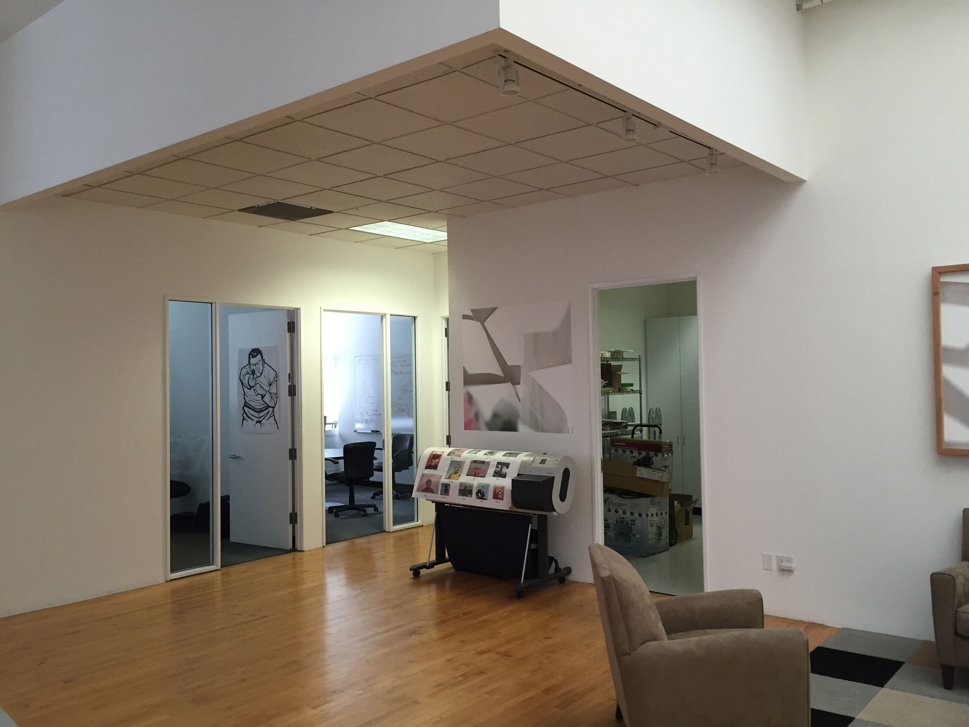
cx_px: 484
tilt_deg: +1.2
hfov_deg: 61.7
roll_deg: -0.8
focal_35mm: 29
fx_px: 812
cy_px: 364
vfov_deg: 48.2
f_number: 2.2
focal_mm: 4.15
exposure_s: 1/30
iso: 50
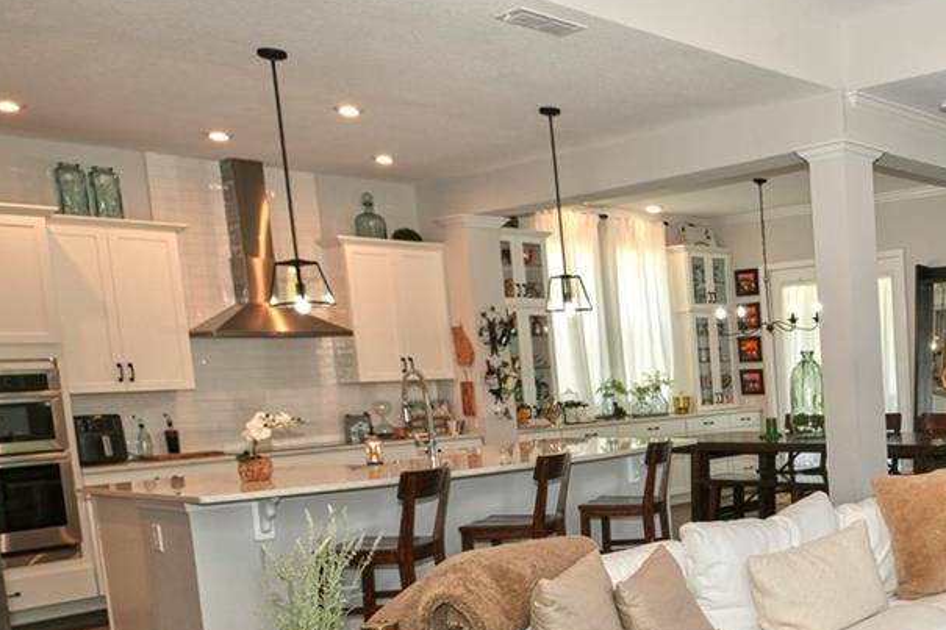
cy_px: 461
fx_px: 972
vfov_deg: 35.2
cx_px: 987
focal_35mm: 37
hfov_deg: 43.0
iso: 400
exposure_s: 1/200
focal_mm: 14
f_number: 4
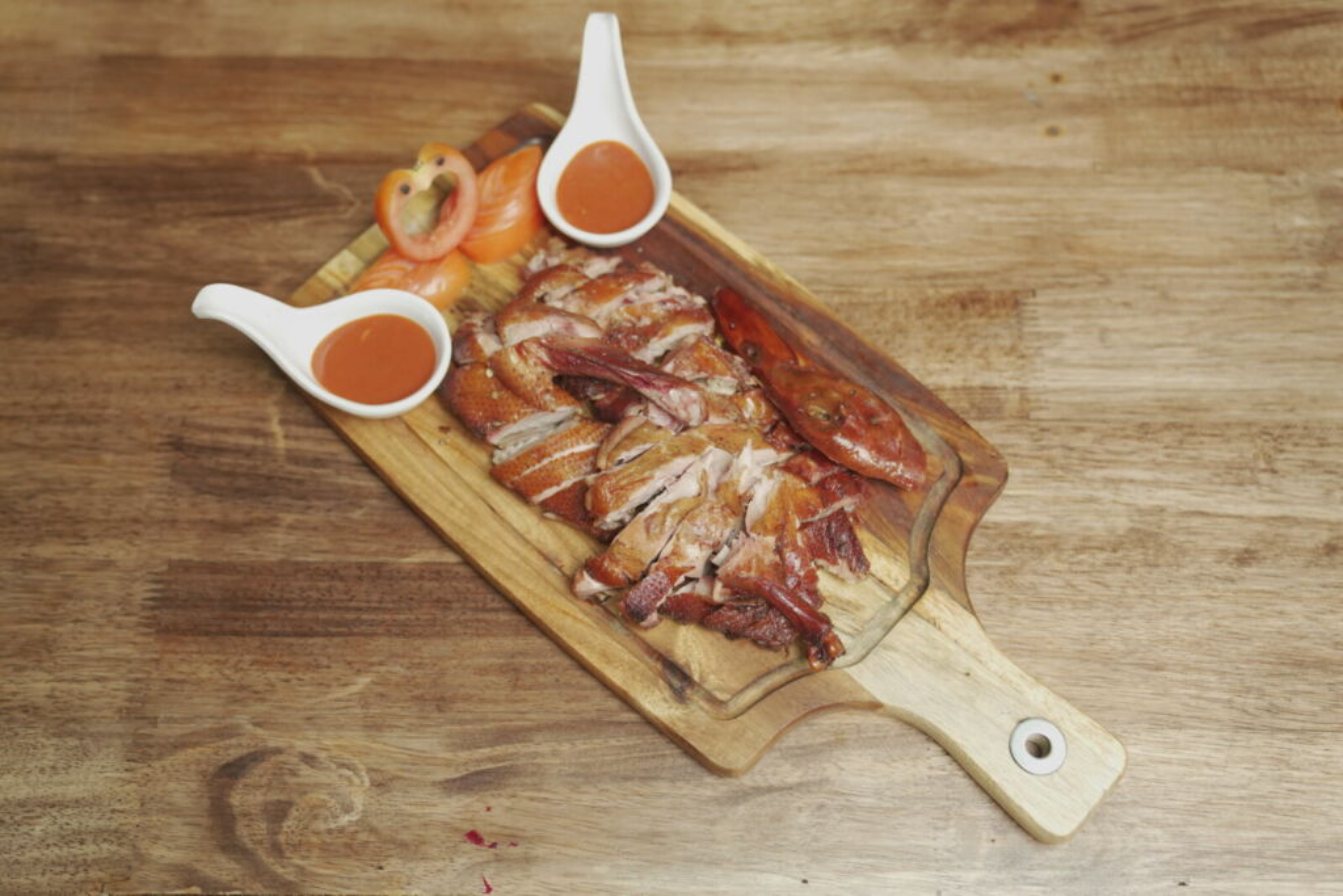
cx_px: 672
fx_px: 1343
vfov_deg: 36.9
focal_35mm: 36
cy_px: 448
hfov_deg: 53.1
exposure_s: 1/100
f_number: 2.8
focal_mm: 36
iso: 1000
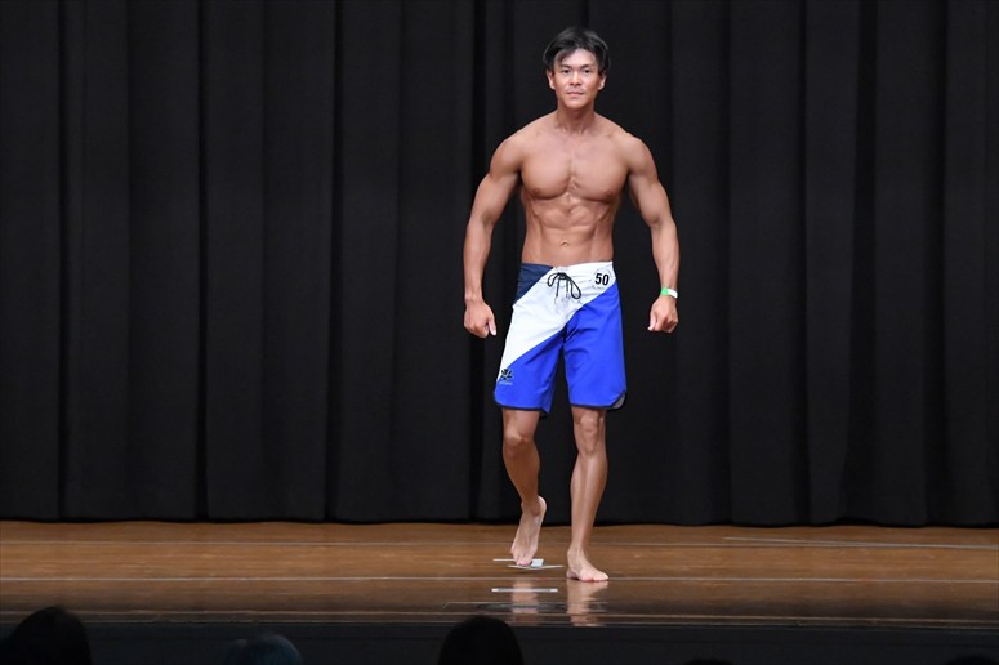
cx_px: 500
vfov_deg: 6.3
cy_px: 332
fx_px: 6019
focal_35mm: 217
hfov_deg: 9.5
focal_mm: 145
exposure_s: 1/400
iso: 8000
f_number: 5.6
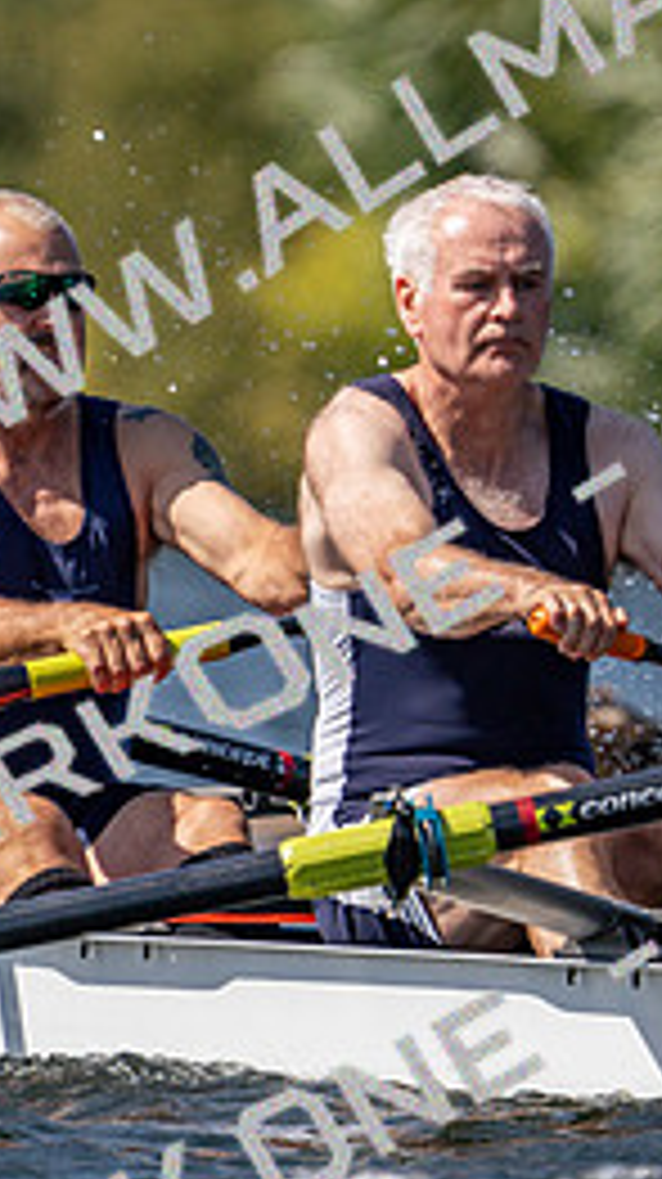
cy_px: 506
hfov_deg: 0.9
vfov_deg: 1.6
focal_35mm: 1392
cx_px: 369
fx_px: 43524
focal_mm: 600
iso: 250
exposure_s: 1/2000
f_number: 6.3
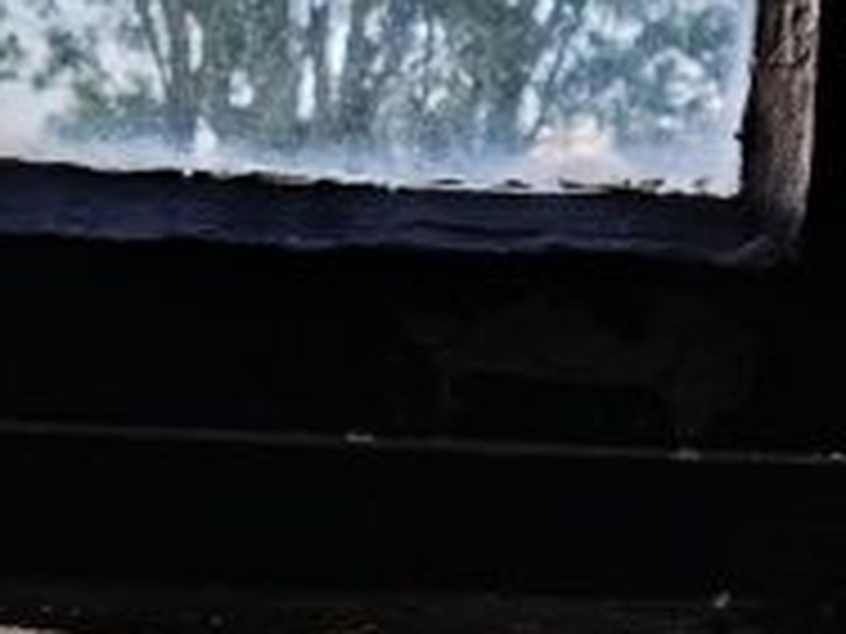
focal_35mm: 131
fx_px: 3202
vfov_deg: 10.9
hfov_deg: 15.0
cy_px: 931
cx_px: 486
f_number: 1.7
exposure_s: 1/50
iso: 356
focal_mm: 5.24
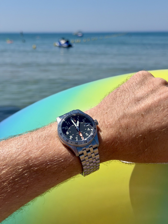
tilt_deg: -14.3
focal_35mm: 48
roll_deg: +0.2
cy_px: 112
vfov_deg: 39.7
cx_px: 84
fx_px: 311
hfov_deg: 30.3
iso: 80
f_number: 1.78
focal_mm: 6.76
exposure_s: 1/11364
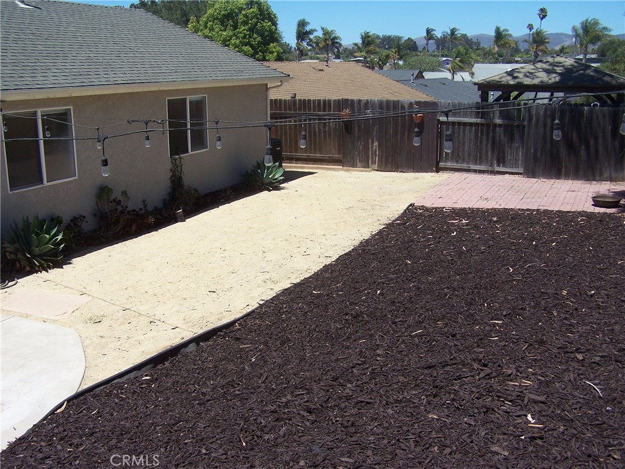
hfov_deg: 49.0
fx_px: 686
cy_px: 234
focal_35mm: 38
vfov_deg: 37.7
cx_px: 312
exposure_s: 1/1000
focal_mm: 6.3
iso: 80
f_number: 4
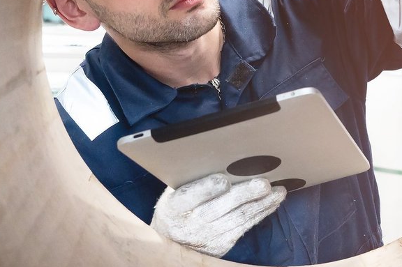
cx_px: 370
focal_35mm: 90
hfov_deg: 22.1
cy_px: 11
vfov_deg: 14.9
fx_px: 1004
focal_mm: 27
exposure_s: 1/125
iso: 1600
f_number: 4
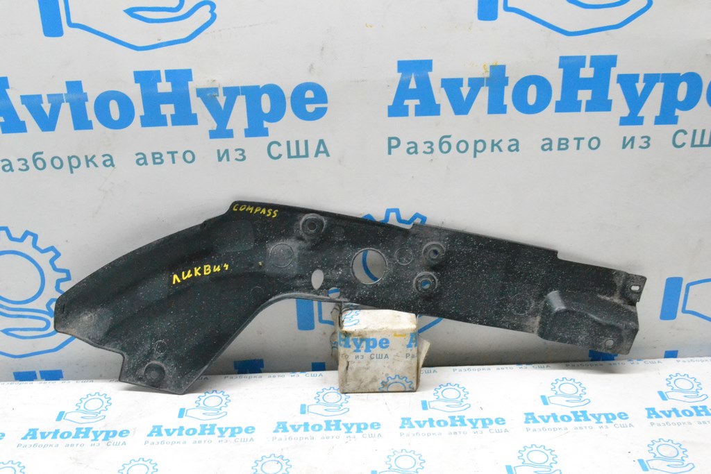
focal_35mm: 39
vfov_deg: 34.2
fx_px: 770
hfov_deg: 49.5
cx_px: 356
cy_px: 237
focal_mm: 26
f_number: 10
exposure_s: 1/125
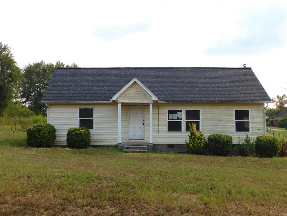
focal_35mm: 30
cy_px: 108
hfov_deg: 60.0
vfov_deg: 46.8
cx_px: 144
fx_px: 249
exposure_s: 1/400
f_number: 3.2
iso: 125
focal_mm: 5.3
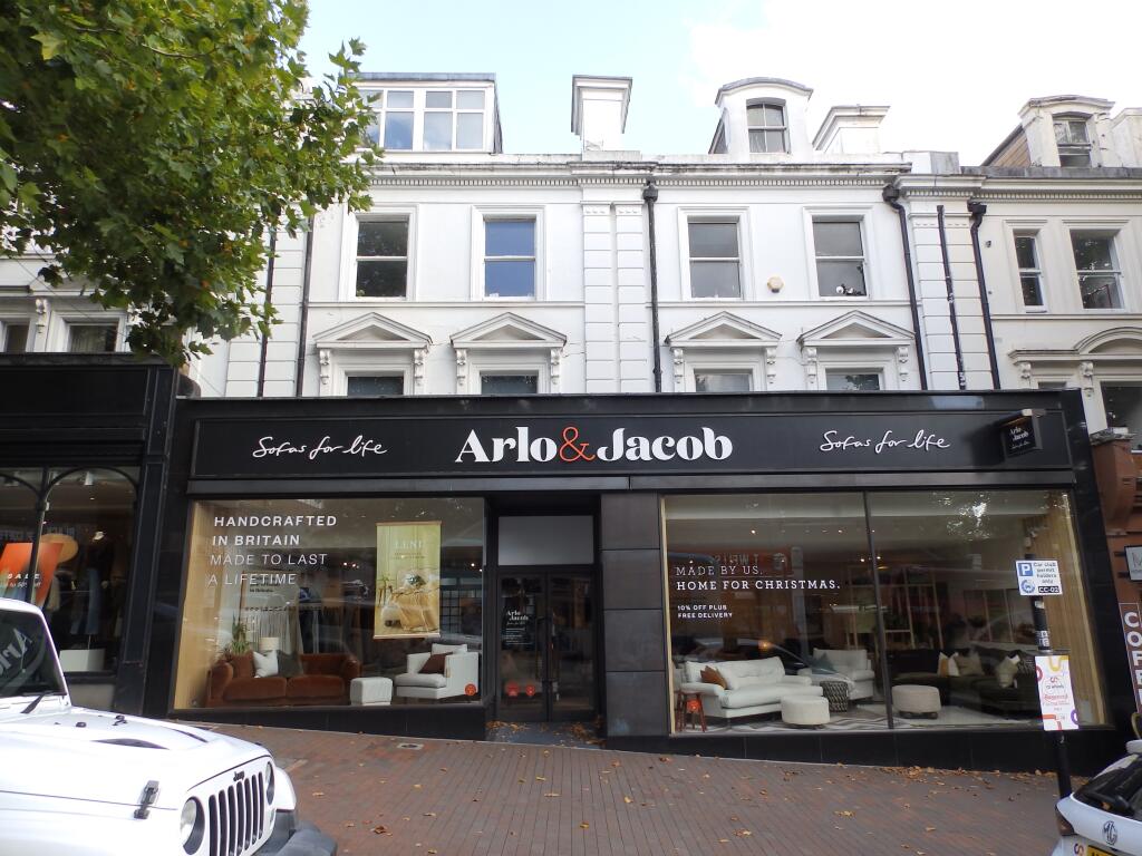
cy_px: 428
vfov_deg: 61.1
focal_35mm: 22
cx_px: 571
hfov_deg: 76.4
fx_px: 726
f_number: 4
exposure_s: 1/100
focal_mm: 4
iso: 80
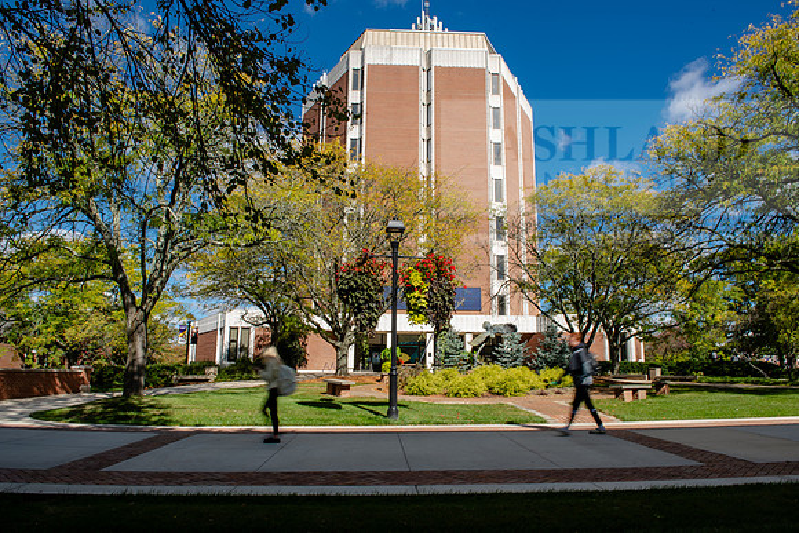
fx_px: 533
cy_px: 266
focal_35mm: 24
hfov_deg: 73.7
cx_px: 400
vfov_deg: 53.2
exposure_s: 1/15
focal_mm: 24
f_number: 16
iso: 31
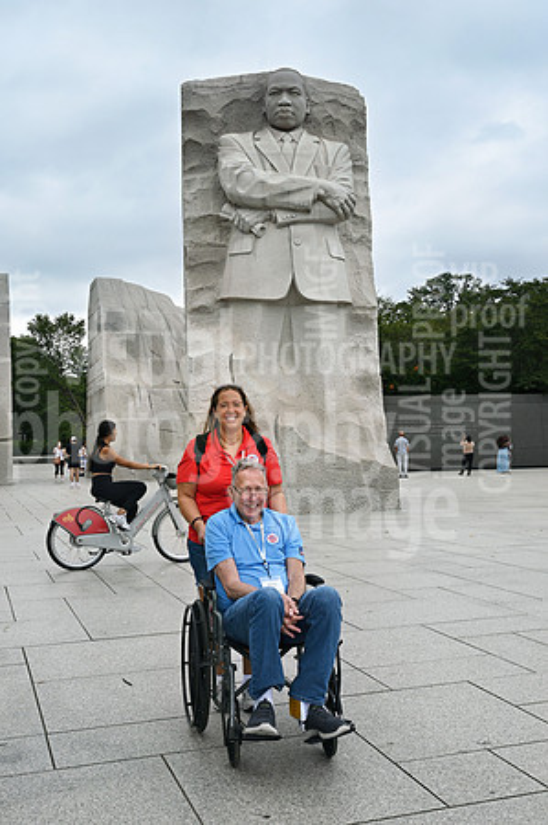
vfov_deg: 53.2
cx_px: 274
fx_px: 824
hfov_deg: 36.8
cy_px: 412
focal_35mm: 36
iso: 64
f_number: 6.3
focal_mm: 24
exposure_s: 1/160
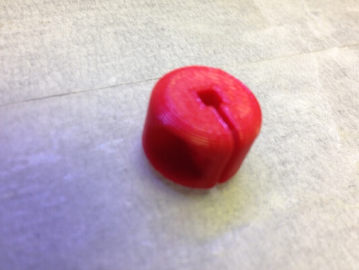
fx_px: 342
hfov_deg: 55.3
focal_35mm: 33
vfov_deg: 43.0
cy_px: 135
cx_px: 180
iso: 50
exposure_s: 1/20
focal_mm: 4.12
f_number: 2.4
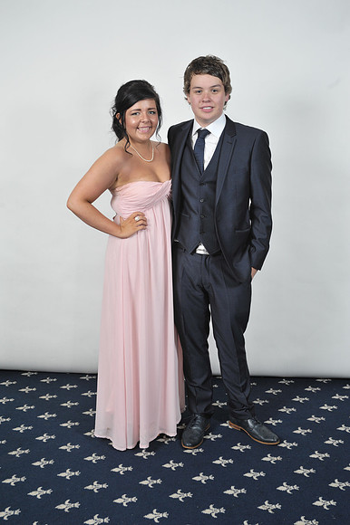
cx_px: 175
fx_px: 657
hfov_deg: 29.8
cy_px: 262
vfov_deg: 43.6
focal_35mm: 45
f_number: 7.1
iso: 1000
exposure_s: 1/160
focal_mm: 45
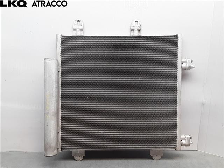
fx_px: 181
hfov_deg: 63.4
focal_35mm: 28
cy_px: 84
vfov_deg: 49.7
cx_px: 112
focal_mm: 2.91
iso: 40
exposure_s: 1/50
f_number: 1.9
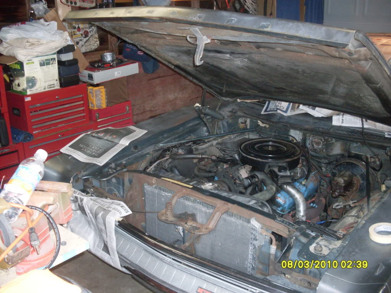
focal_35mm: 38
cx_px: 196
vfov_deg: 37.7
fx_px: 429
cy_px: 146
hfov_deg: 49.0
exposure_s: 1/45
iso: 200
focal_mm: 6.3
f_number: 2.8
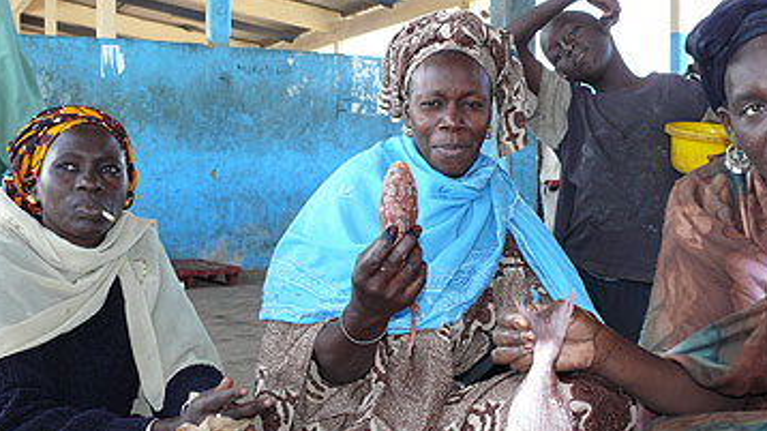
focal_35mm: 48
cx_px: 437
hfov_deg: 42.8
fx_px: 976
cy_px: 242
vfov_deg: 24.9
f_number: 2.8
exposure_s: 1/100
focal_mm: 7.4
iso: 100
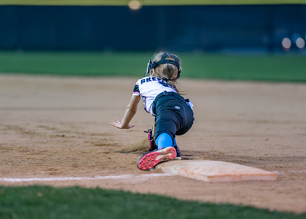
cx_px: 140
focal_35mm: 218
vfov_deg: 6.6
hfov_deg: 9.3
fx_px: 1890
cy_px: 90
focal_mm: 135
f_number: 1.8
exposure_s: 1/1600
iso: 4000
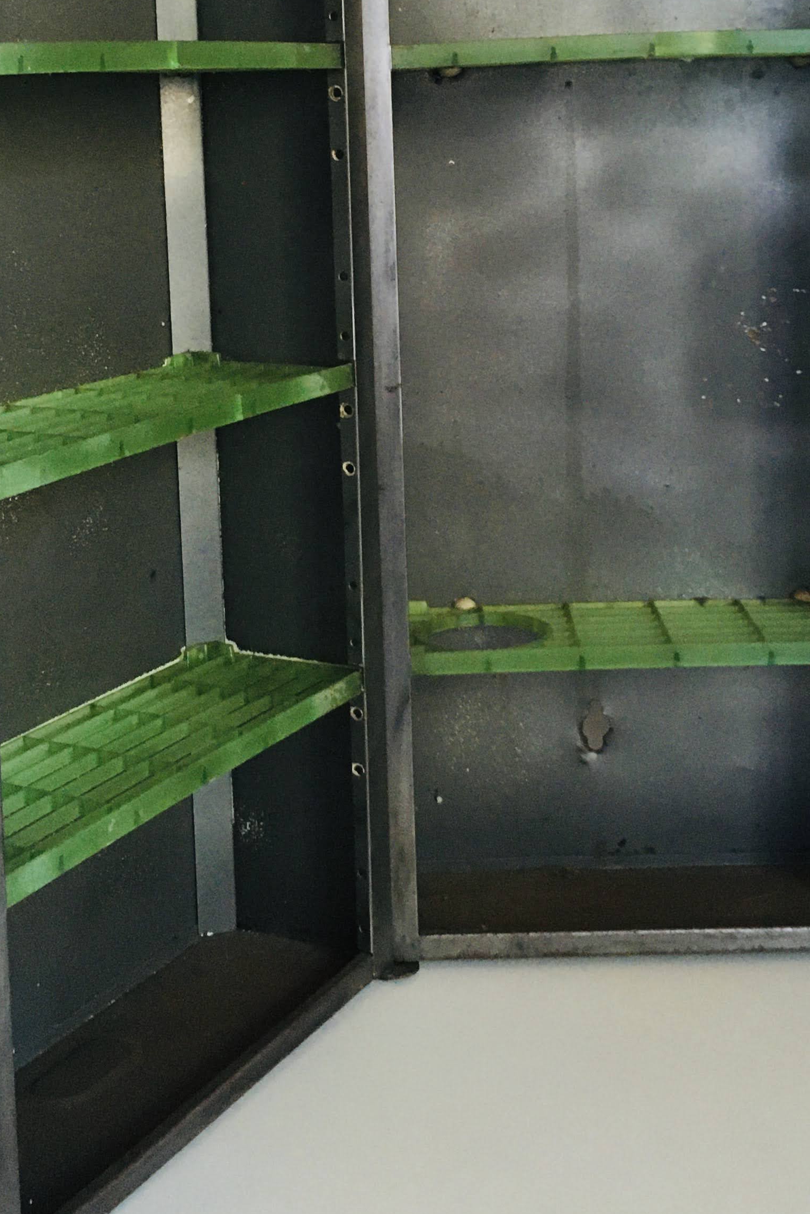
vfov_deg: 36.7
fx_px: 1789
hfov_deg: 25.5
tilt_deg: -6.7
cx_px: 399
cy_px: 315
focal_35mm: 53
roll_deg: +2.7
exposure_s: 1/33
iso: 200
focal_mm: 4.15
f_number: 2.2
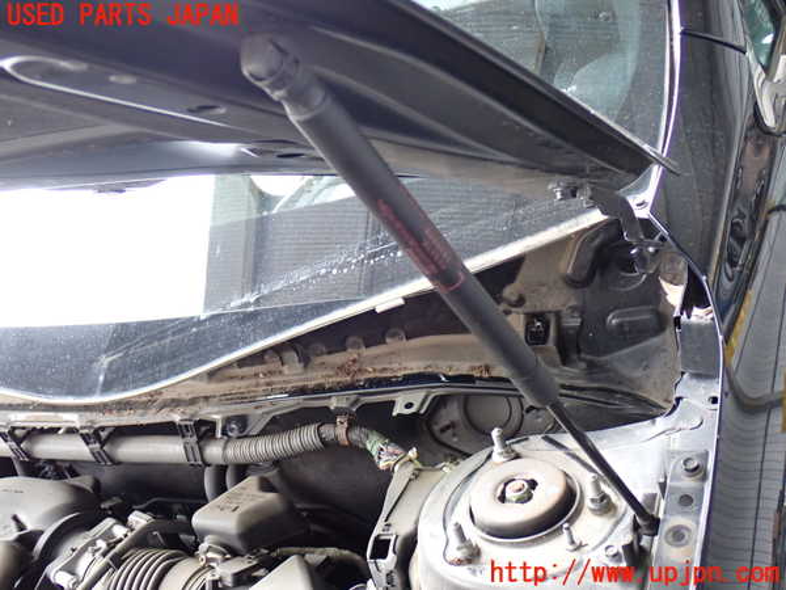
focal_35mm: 44
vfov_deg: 32.9
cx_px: 393
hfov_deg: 42.9
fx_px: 999
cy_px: 295
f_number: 2.9
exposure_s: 1/40
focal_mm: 7.84
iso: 400
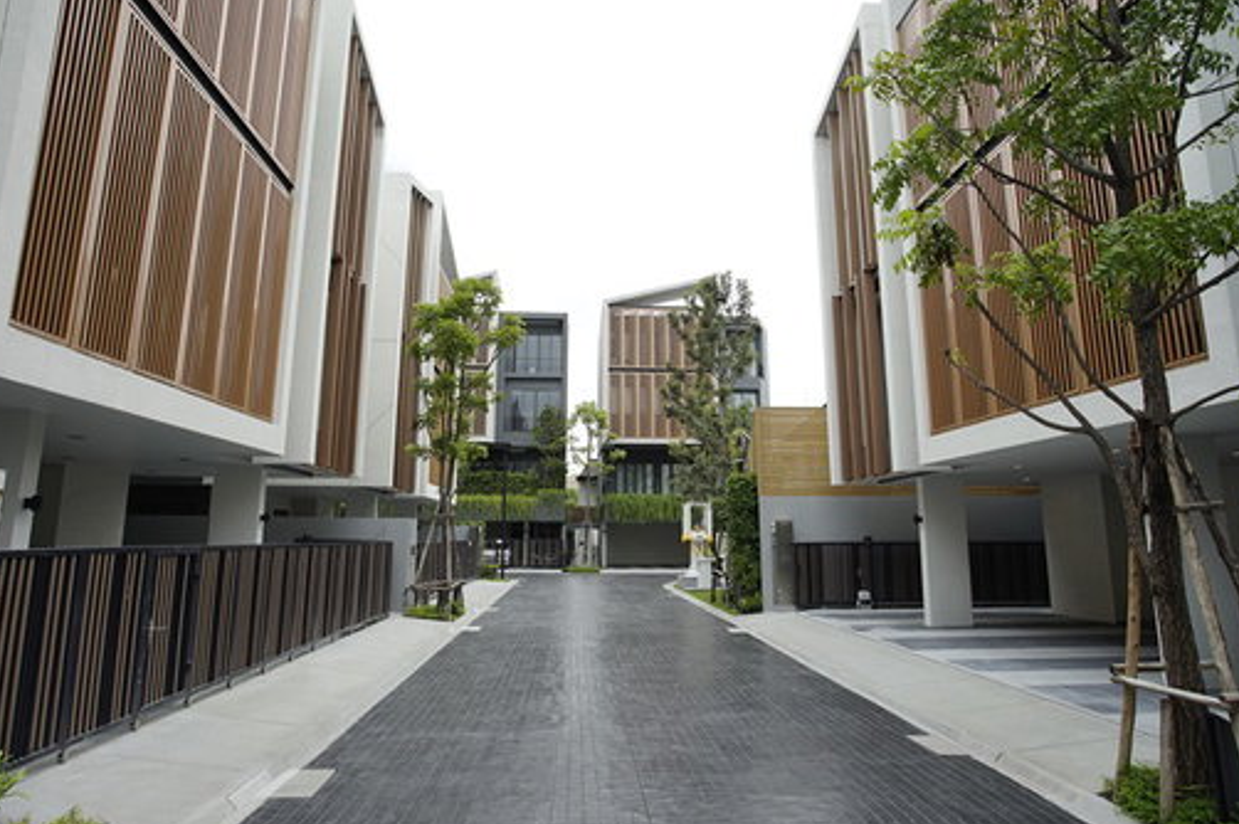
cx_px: 615
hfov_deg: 84.0
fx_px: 688
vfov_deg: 61.8
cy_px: 427
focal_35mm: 20
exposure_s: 1/250
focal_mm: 19
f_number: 8
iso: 200
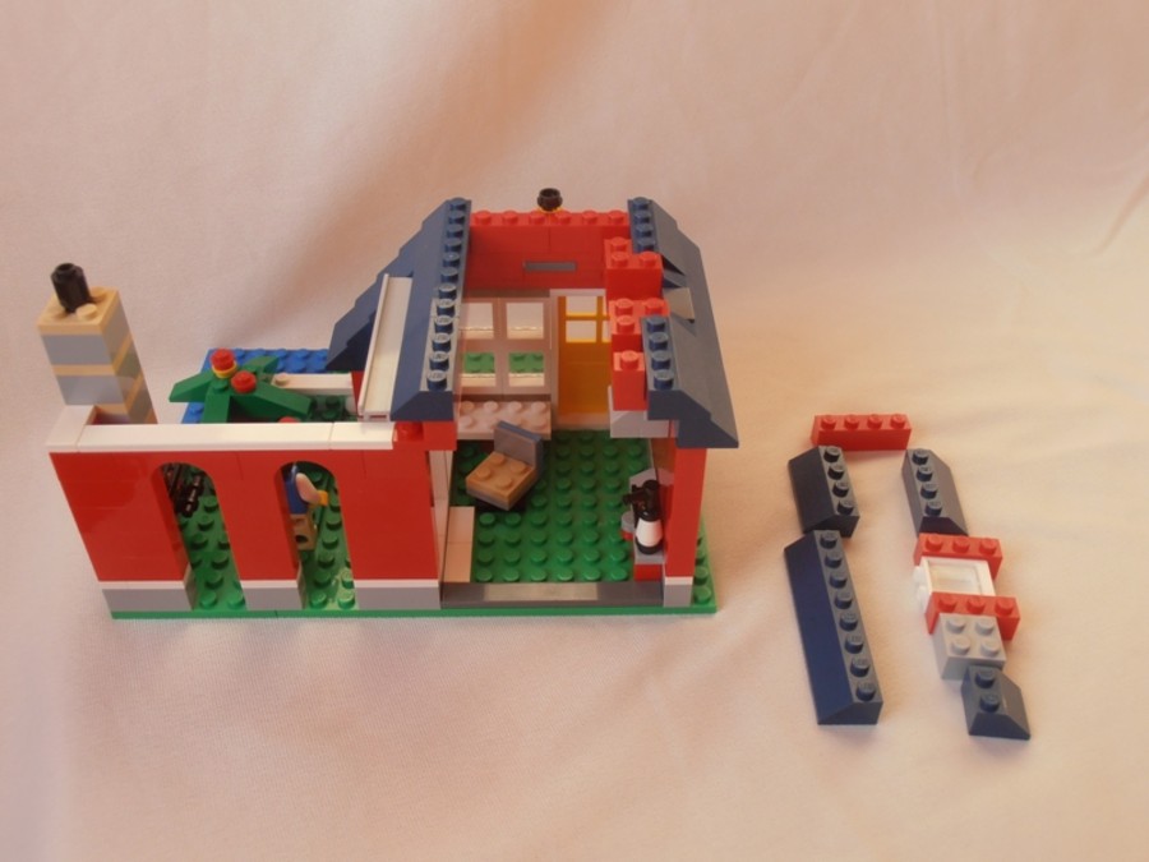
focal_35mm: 37
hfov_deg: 50.1
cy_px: 431
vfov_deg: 38.7
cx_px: 574
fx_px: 1228
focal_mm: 6.61
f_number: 3.9
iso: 80
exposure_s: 1/40
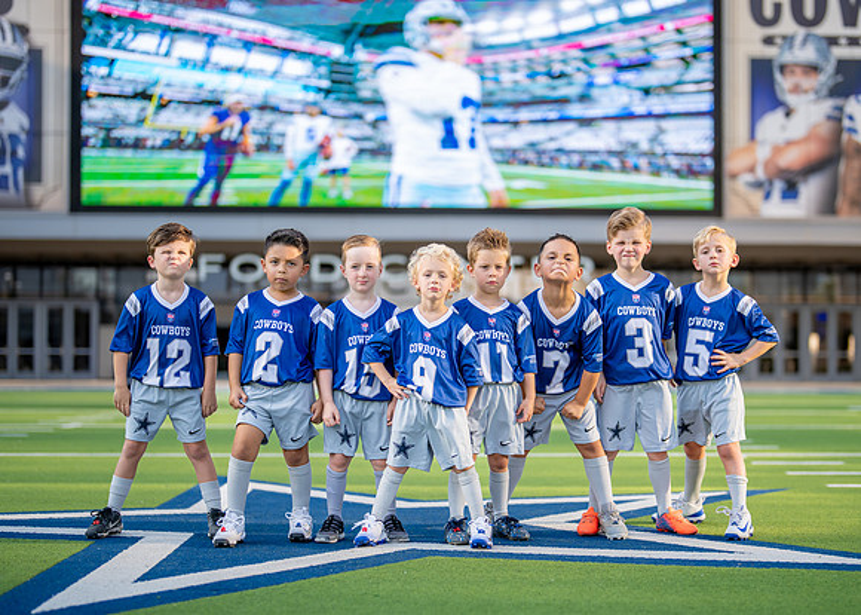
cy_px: 350
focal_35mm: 63
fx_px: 1544
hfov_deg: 31.1
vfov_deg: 22.5
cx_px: 472
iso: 125
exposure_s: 1/3200
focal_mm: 50
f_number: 1.2
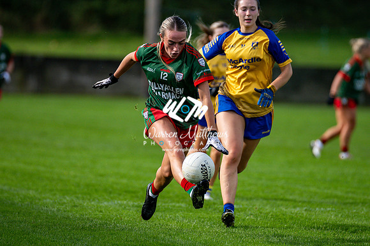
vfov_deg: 3.1
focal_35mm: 450
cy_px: 123
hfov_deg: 4.6
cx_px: 185
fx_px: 4622
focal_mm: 300
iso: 500
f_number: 2.8
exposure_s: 1/5000
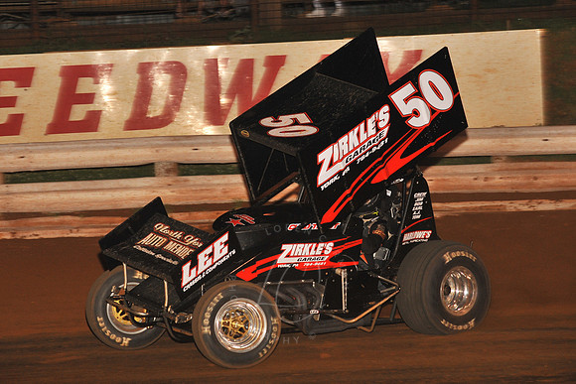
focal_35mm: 145
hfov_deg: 14.2
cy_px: 192
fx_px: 2320
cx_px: 288
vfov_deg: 9.5
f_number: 6.3
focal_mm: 145
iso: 1000
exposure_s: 1/320
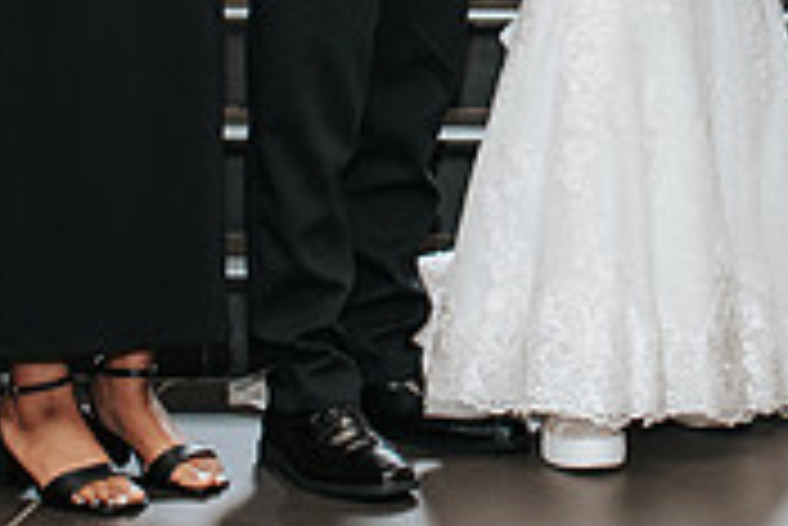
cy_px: -281
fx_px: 2629
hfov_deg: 16.7
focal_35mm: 120
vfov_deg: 11.0
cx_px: 752
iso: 1000
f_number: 3.2
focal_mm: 35
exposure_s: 1/125
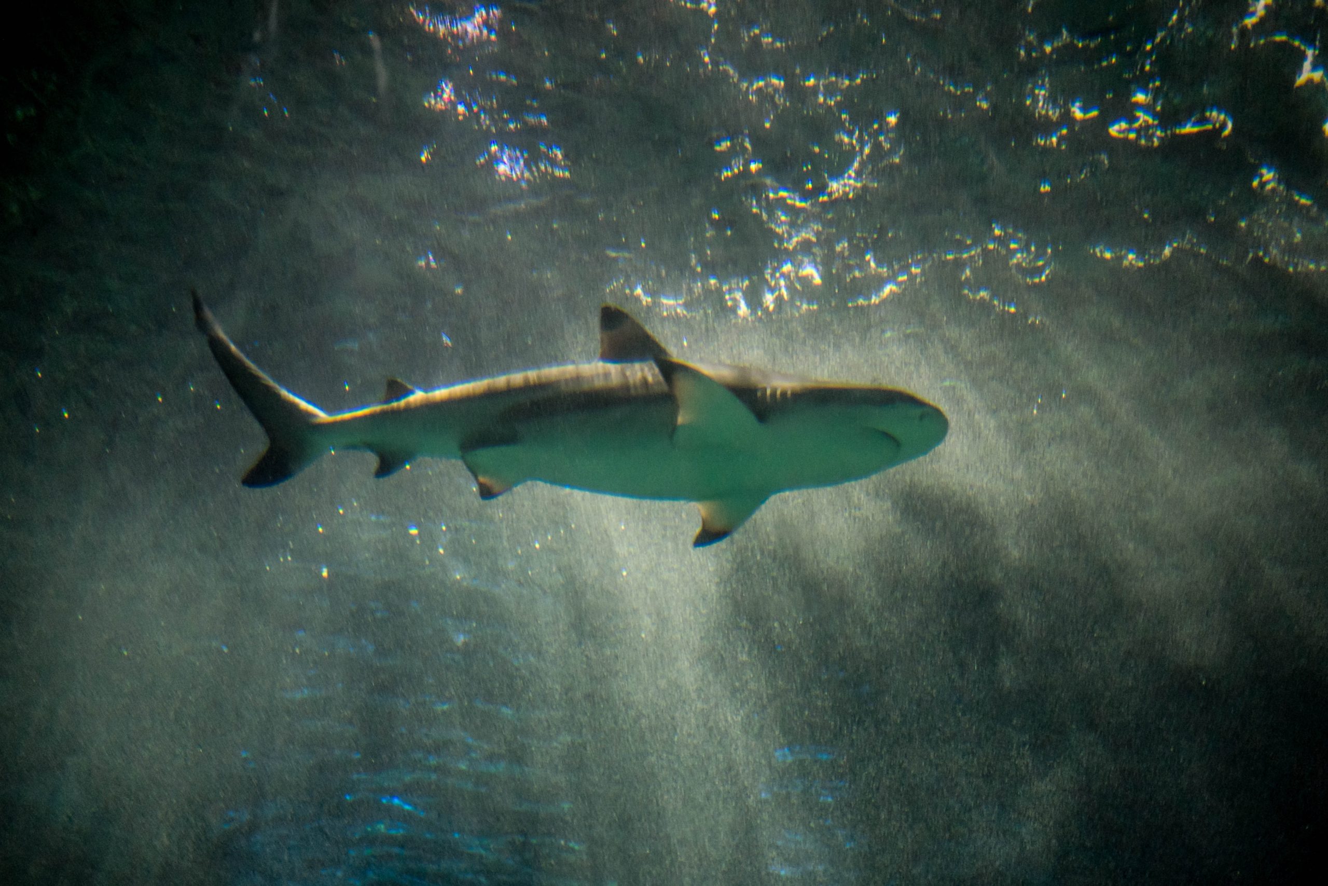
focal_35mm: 41
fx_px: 1512
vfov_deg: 32.6
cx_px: 664
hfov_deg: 47.4
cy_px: 443
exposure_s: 1/125
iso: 4000
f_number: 3.2
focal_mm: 27
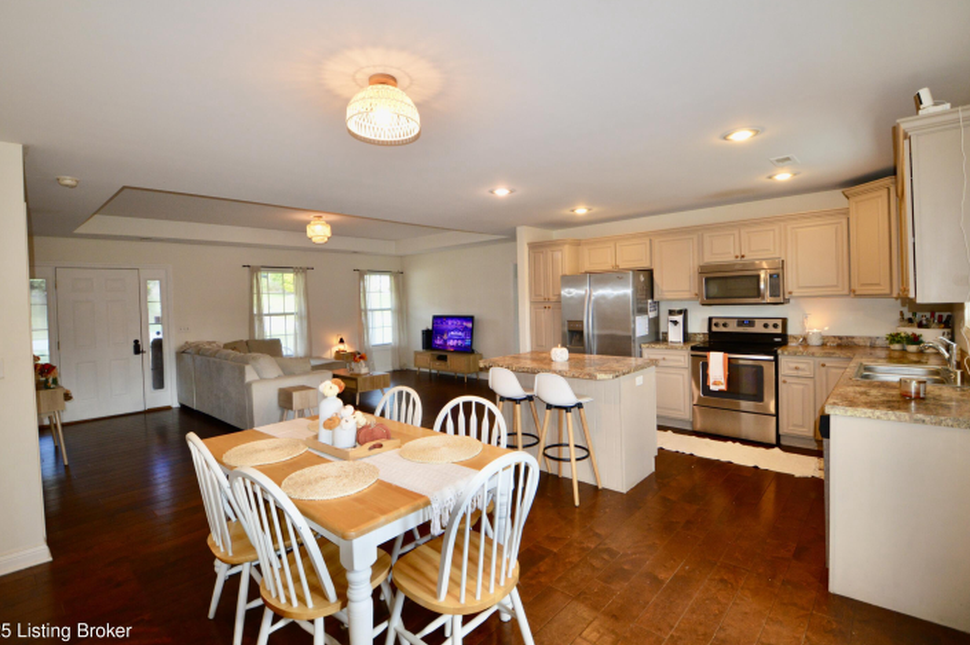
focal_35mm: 16
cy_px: 318
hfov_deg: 96.7
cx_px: 471
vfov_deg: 73.7
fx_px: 431
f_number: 3.5
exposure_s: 1/60
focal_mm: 10
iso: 450
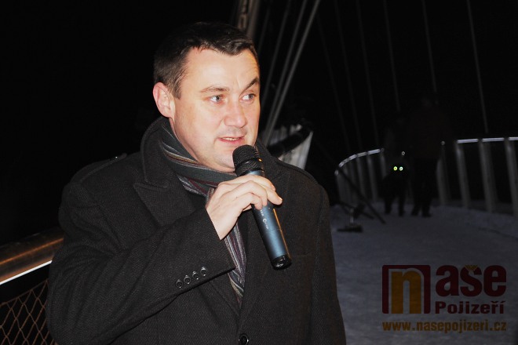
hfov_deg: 24.6
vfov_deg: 16.6
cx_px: 259
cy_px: 172
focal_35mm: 82
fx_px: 1187
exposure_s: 1/60
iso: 200
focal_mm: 55
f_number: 5.6
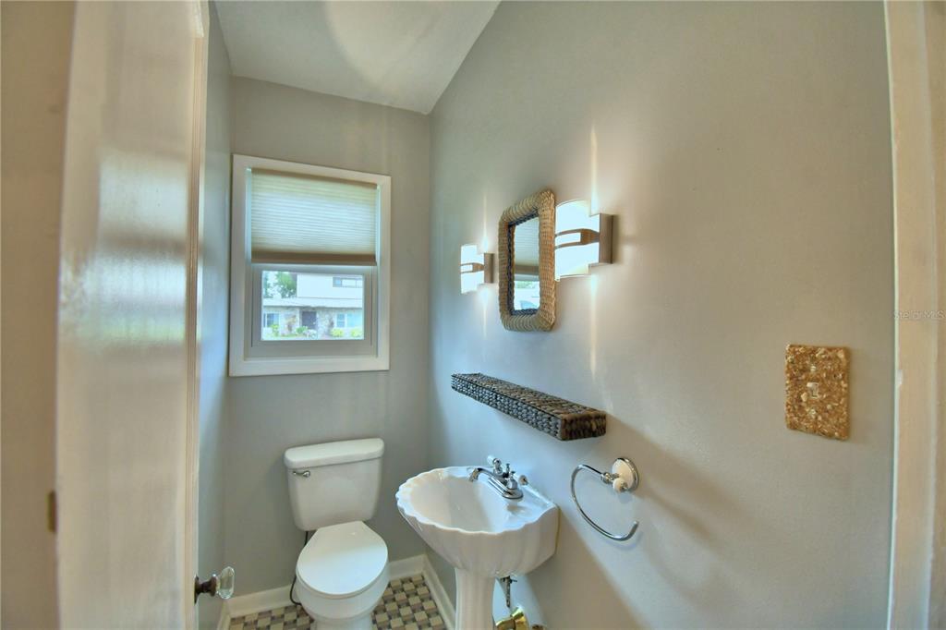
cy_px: 315
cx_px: 473
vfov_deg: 77.3
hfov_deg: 100.4
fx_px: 394
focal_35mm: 15
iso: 360
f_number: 4.5
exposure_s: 1/125
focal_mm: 10
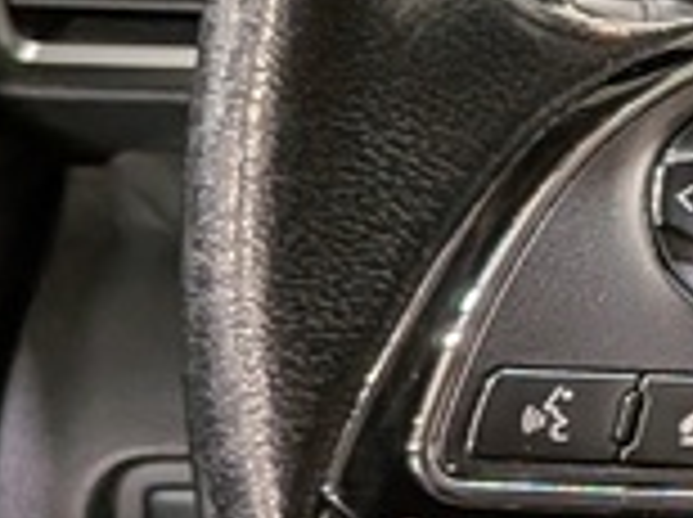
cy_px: 239
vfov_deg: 9.3
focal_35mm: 160
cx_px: 1678
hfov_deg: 10.6
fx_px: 3198
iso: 76
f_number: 1.7
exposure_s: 1/40
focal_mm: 4.53
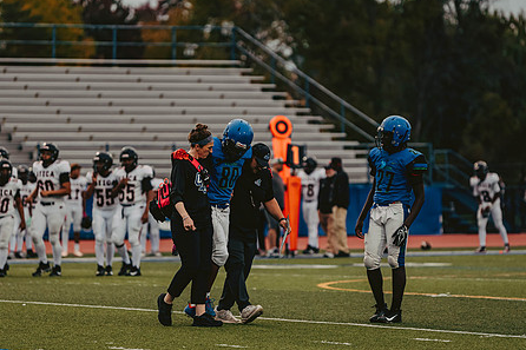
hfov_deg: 7.6
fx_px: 3973
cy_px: 201
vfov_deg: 5.0
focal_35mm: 272
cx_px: 246
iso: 800
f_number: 3.2
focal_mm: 200
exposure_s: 1/640
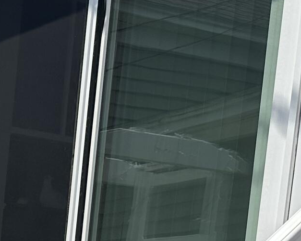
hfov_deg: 14.6
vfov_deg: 12.1
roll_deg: -2.4
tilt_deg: -8.6
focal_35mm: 112
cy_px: 497
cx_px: -270
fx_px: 998
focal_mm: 6.86
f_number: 1.78
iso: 80
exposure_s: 1/7042
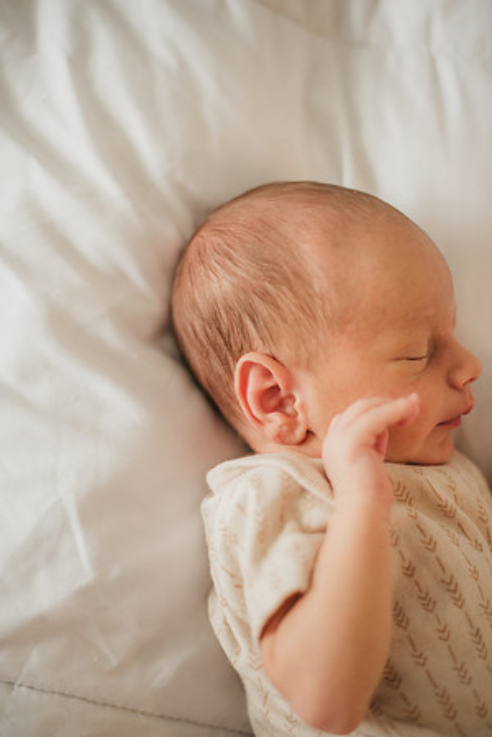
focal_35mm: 50
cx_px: 246
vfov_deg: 39.6
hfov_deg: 27.0
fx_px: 1025
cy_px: 368
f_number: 1.8
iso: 1000
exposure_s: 1/320
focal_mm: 50
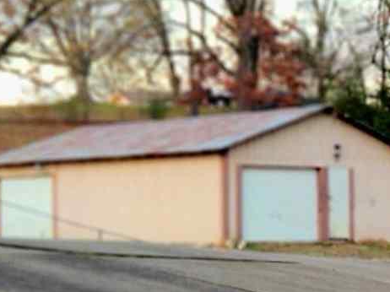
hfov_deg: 12.6
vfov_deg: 9.6
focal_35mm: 153
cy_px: 268
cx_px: 481
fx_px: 1723
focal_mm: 5.4
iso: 80
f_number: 1.8
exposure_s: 1/120
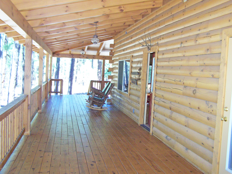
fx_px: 255
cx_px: 116
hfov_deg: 49.0
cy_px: 87
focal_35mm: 38
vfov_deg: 37.7
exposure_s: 1/100
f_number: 2.8
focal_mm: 6.3
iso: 160
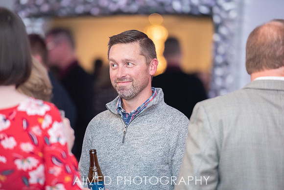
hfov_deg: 9.5
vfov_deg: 6.3
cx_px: 142
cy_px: 95
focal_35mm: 217
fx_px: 1710
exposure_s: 1/200
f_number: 2.8
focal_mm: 200
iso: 1600
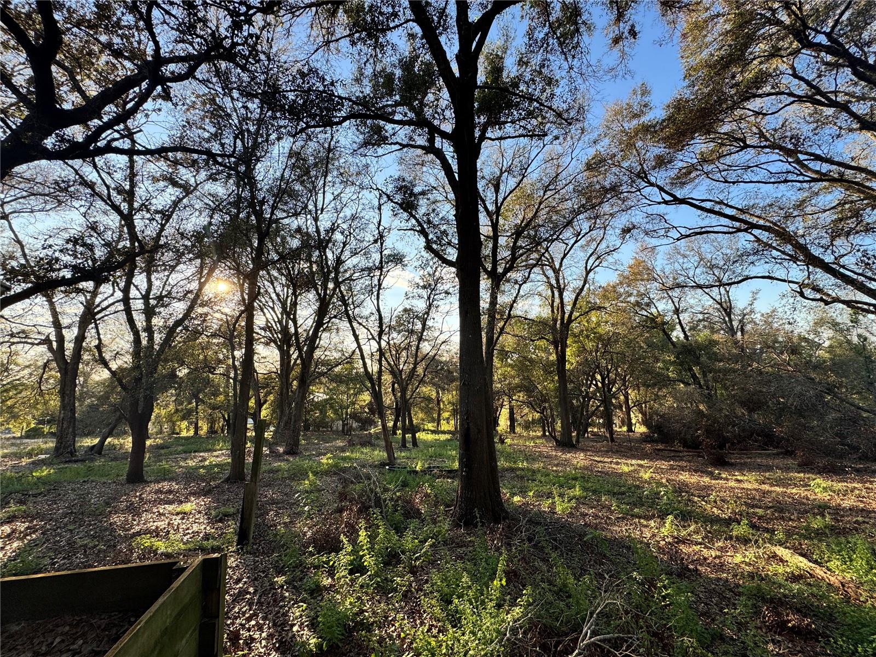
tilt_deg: +6.7
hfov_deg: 102.1
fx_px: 354
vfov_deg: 85.7
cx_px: 438
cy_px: 328
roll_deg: +1.3
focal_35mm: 14
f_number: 2.2
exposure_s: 1/462
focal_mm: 2.22
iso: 40
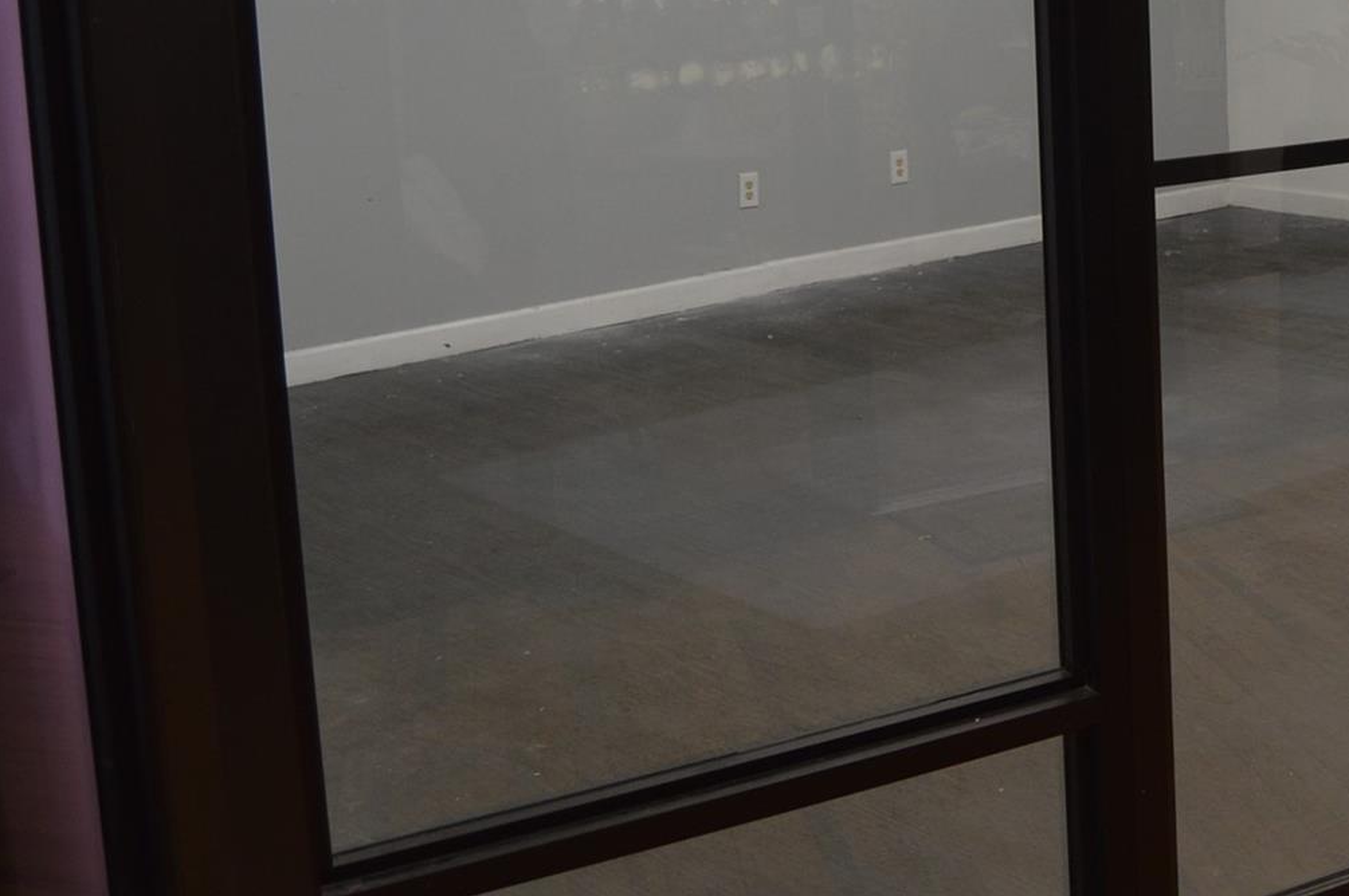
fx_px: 2059
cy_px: 93
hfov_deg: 34.1
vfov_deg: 23.9
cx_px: 1240
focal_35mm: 55
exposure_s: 1/60
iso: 400
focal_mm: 18
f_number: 3.5
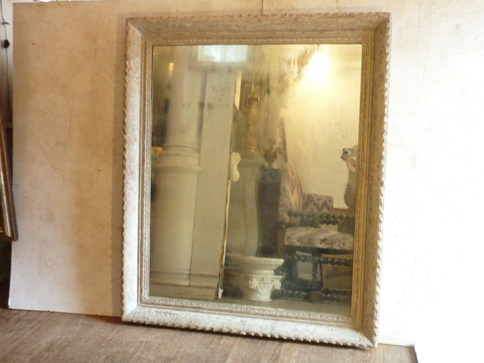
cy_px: 182
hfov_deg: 52.6
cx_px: 242
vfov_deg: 40.7
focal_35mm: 35
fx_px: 489
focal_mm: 5.7
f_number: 3.5
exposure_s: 1/20
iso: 400
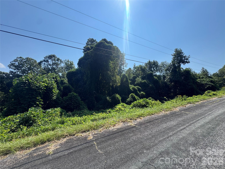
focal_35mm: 14
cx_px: 112
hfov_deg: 102.1
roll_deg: -1.1
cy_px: 84
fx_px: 91
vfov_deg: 85.7
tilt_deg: +5.9
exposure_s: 1/858
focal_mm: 2.22
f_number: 2.2
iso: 40
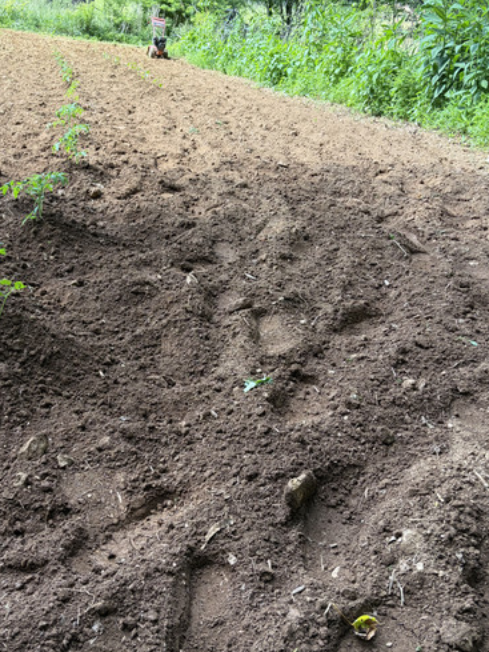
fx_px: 640
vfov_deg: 53.9
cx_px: 179
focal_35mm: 34
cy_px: 316
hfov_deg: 41.5
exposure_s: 1/223
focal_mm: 5.96
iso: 40
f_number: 1.6
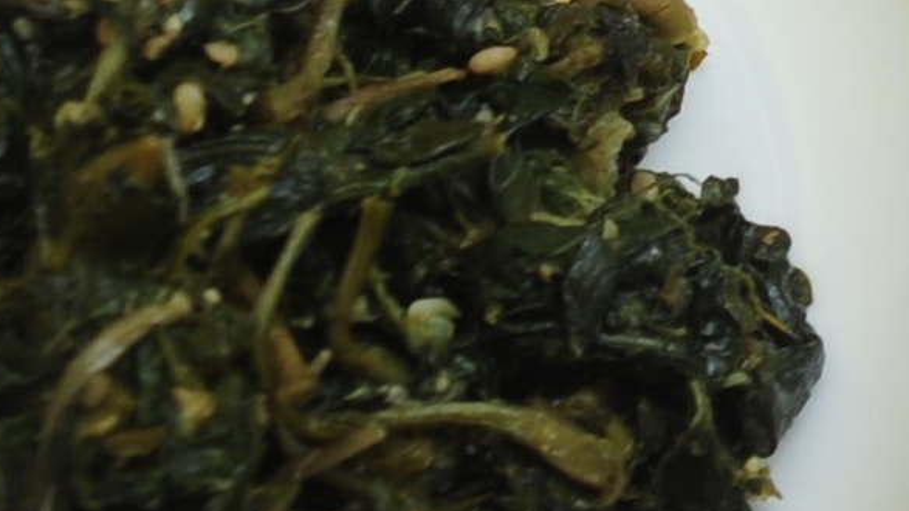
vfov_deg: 3.6
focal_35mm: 319
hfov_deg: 6.2
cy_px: -1426
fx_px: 7688
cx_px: 2677
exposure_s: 1/160
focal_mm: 42
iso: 200
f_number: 10
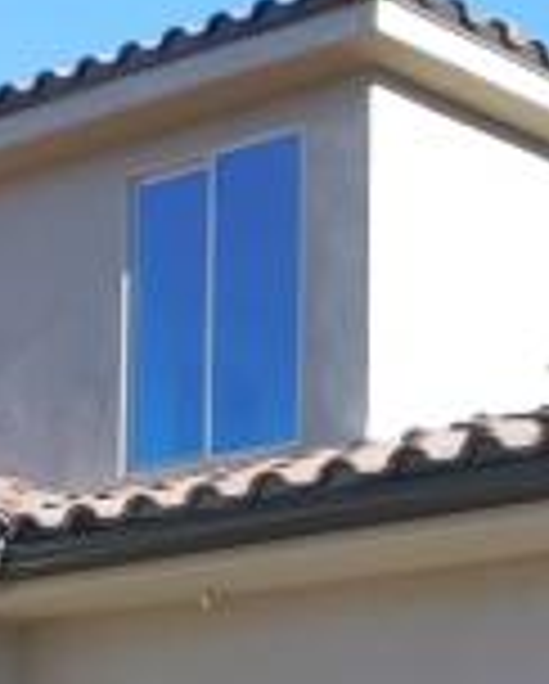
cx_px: 630
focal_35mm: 123
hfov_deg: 12.3
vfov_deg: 15.1
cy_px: 796
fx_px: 2493
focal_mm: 5.3
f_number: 3.2
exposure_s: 1/640
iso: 125
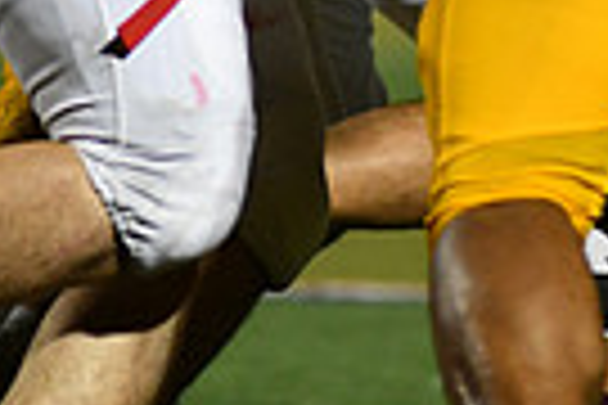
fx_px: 21802
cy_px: -295
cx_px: 392
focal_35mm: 1291
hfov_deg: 1.6
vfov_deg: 1.1
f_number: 2.8
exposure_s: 1/1000
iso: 2000
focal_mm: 300
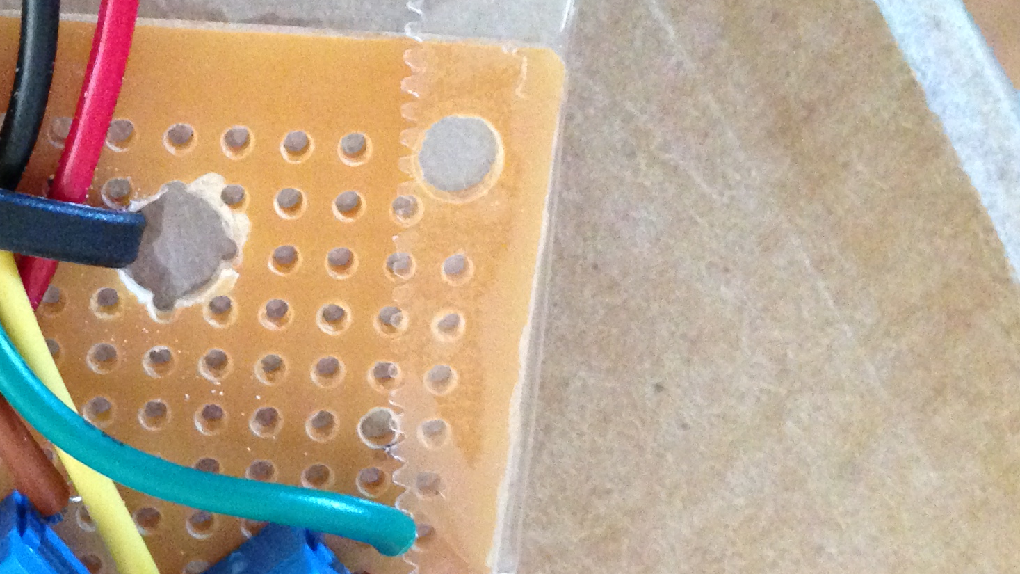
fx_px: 2164
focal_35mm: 80
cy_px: 456
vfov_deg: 15.0
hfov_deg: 25.1
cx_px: -22
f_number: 2.4
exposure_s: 1/15
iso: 500
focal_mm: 4.12
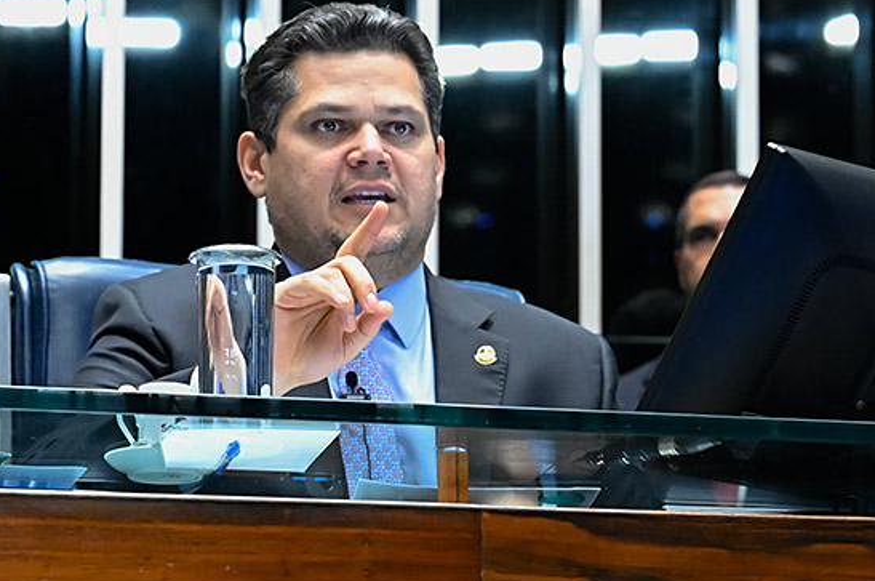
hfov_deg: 18.6
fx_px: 2670
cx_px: 339
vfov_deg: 12.4
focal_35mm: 110
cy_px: 291
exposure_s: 1/160
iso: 6400
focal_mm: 70
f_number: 4.5
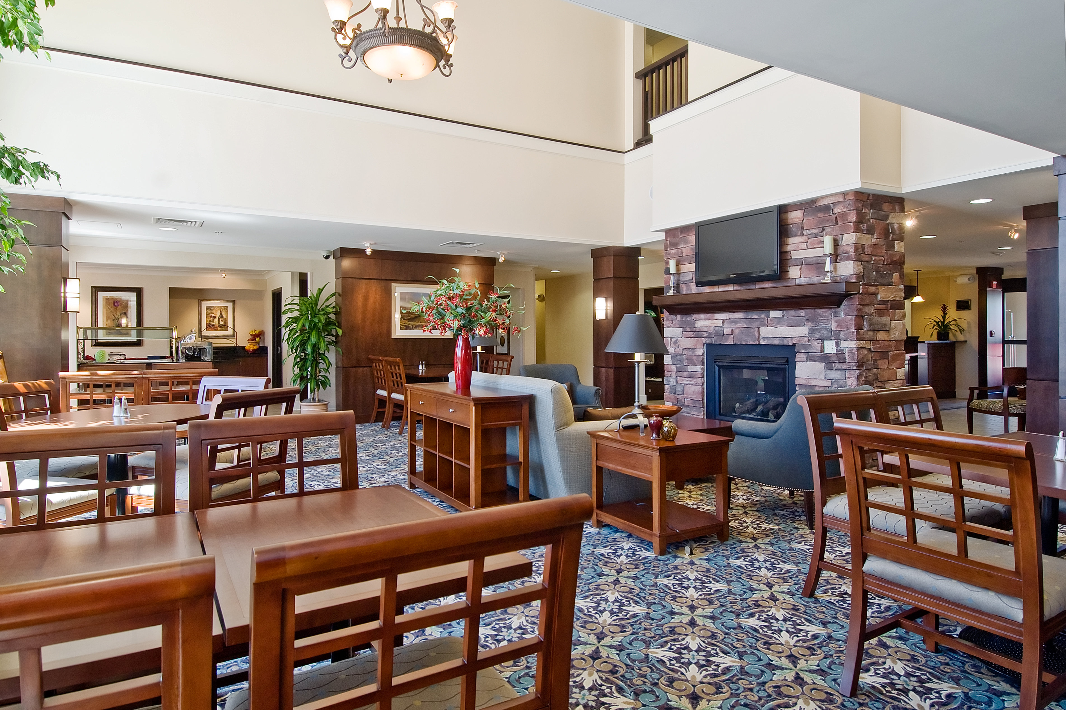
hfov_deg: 81.2
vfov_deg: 59.5
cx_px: 533
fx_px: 622
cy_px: 355
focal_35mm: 21
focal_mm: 14
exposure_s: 1/13
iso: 200
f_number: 7.1
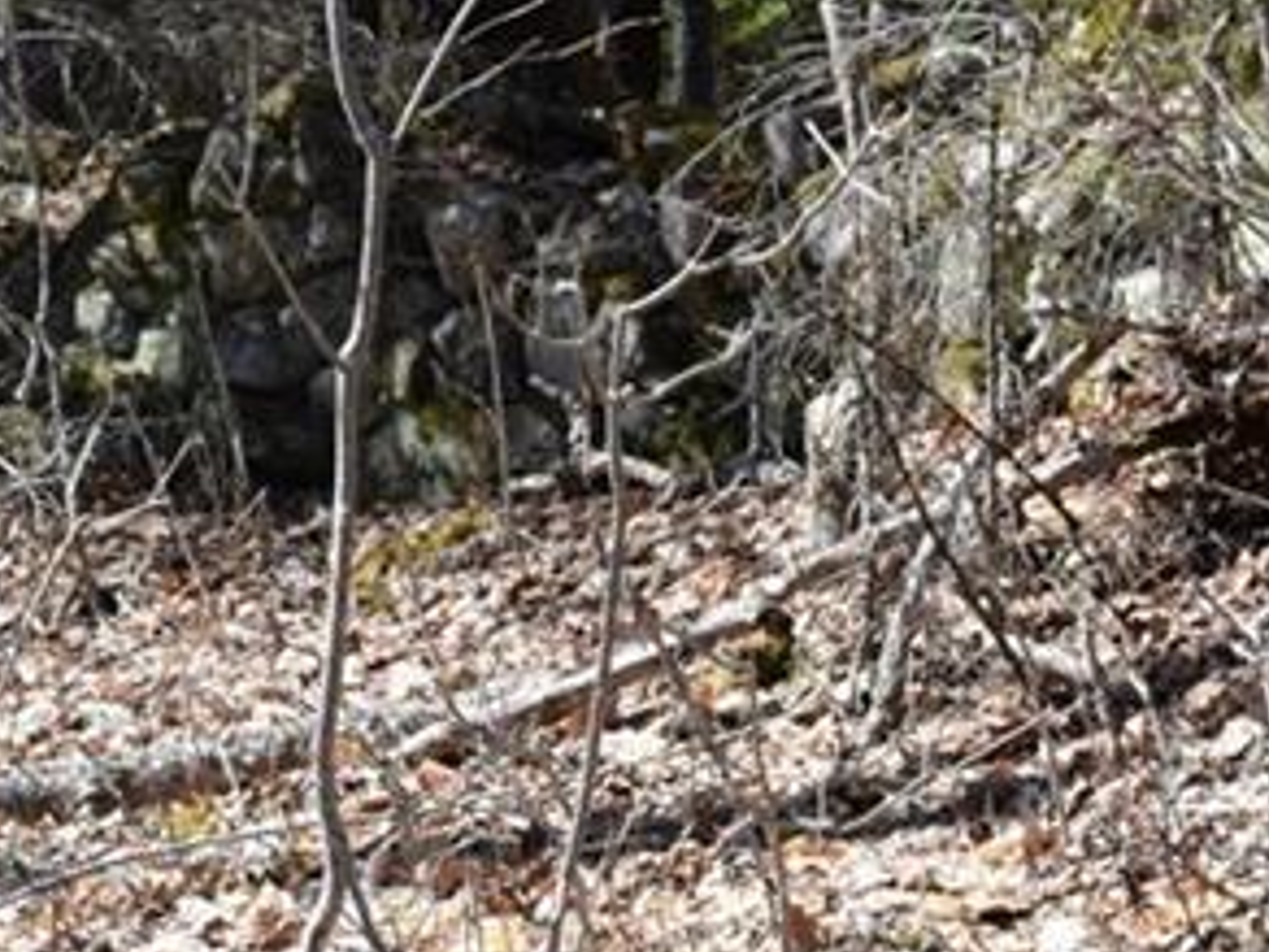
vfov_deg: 8.4
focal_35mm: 177
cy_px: 152
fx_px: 6477
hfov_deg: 11.1
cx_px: 1343
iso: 250
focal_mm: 35
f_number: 8
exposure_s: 1/250
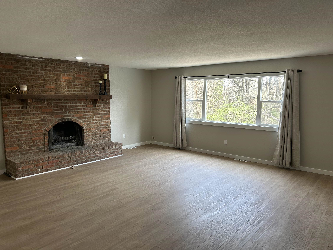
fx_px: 250
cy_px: 125
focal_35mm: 26
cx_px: 166
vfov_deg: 53.1
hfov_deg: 67.3
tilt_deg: -7.1
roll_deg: -0.3
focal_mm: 5.7
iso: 64
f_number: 1.5
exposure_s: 1/120
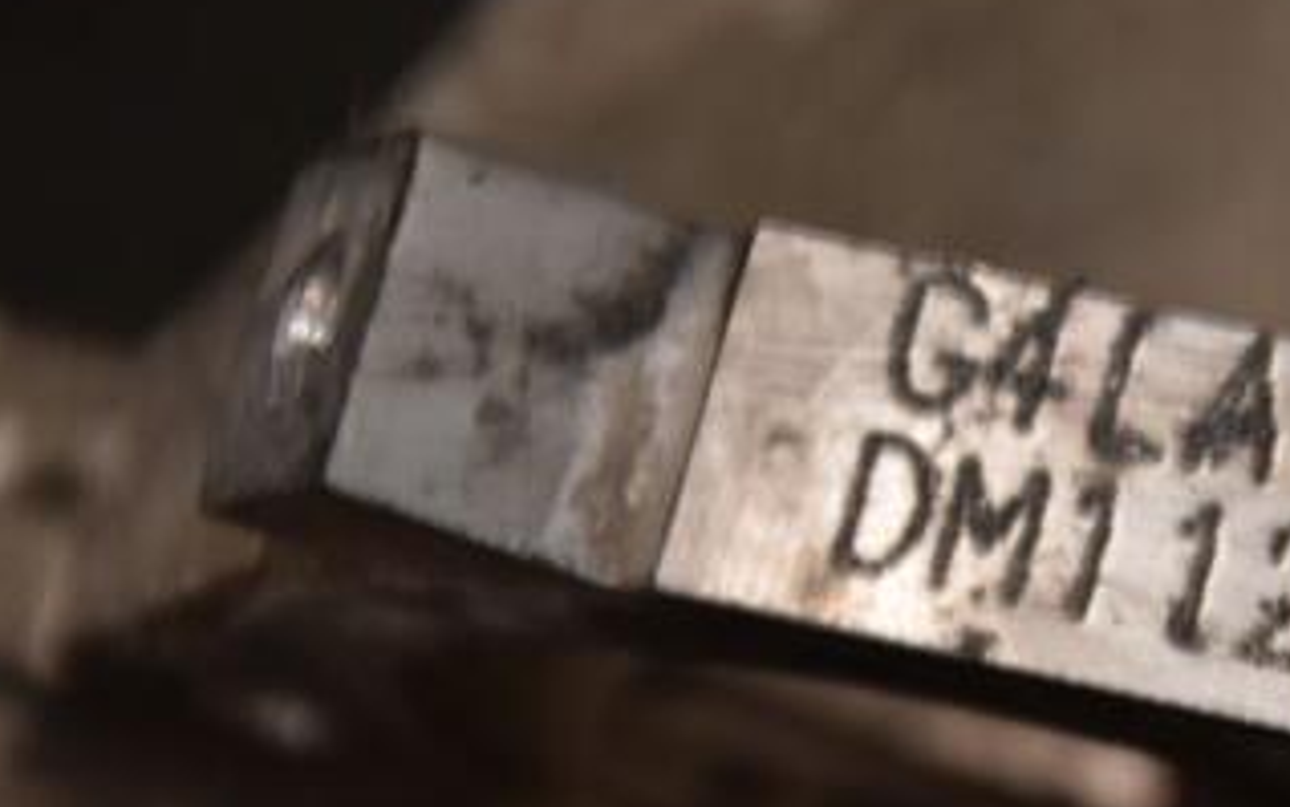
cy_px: 625
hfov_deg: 6.9
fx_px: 10655
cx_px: 1197
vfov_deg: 4.3
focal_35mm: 303
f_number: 5.6
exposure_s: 1/60
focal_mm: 105
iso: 800
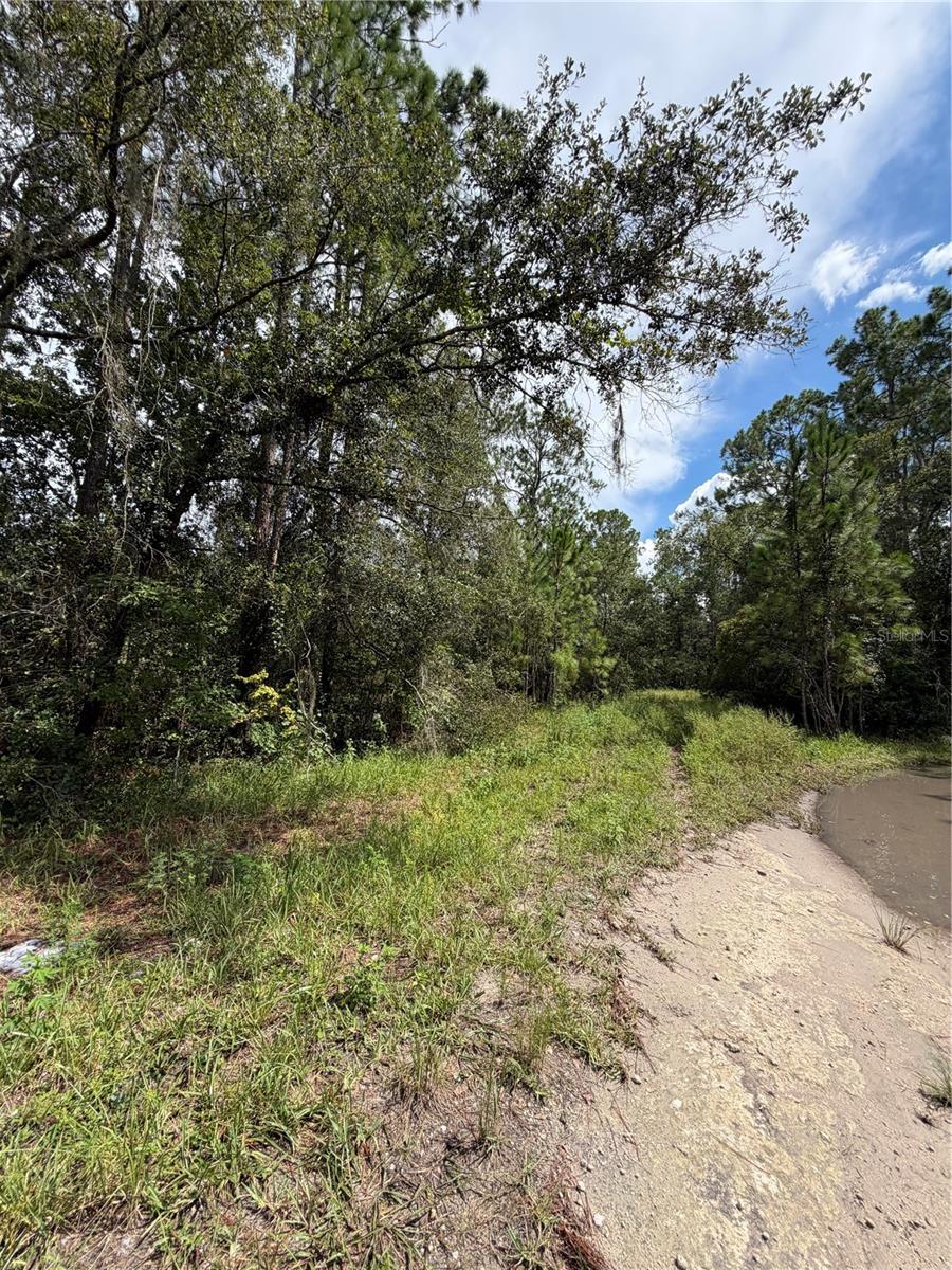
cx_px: 476
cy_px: 635
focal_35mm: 14
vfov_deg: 102.1
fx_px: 513
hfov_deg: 85.7
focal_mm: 2.22
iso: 20
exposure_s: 1/799
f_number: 2.2
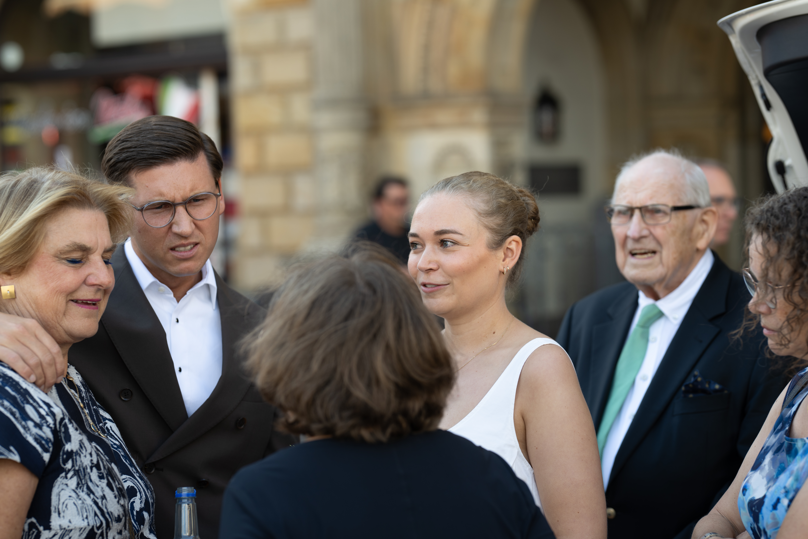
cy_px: 270
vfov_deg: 16.1
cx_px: 404
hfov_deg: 23.9
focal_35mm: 85
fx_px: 1908
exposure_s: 1/320
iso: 100
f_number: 2.8
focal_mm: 85
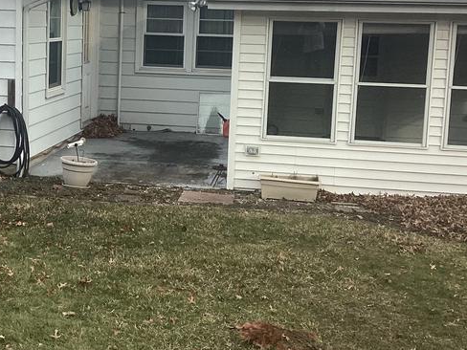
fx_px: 877
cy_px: 129
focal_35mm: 65
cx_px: 108
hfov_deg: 29.3
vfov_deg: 22.5
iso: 25
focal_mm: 3.3
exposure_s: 1/305
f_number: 2.4
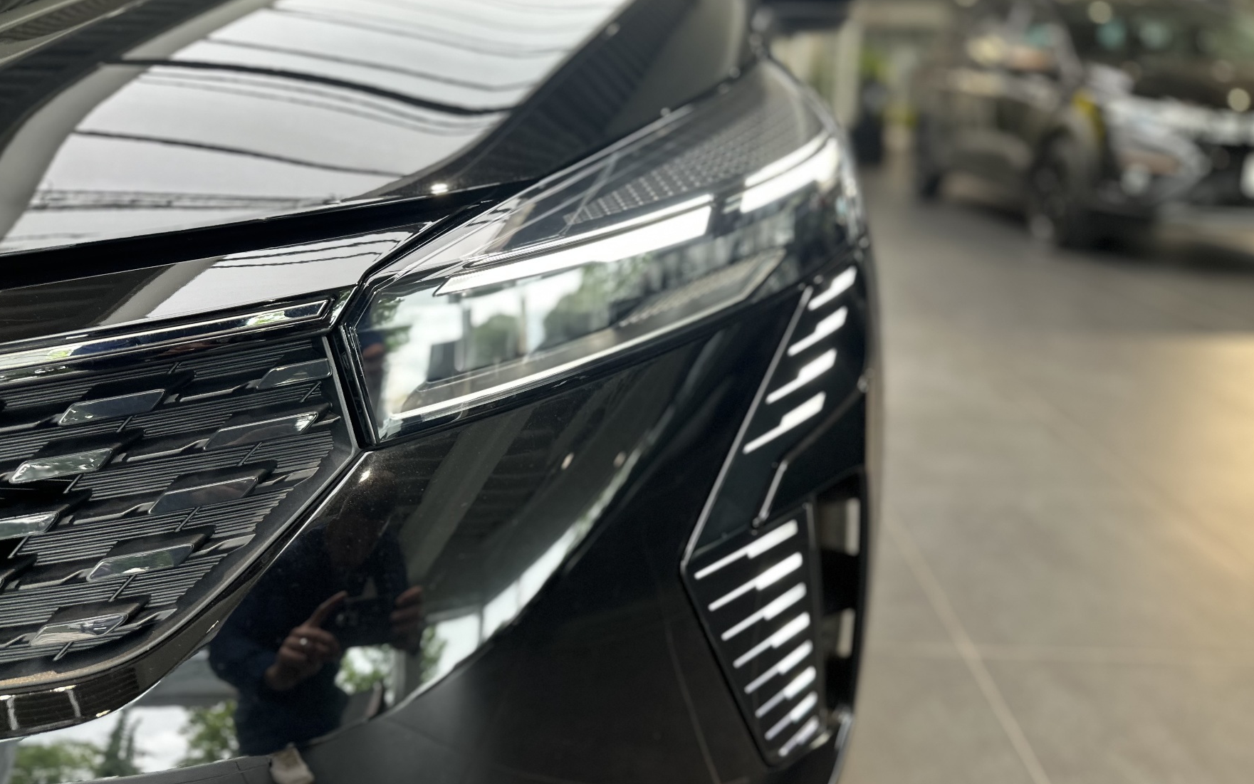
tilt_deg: -18.7
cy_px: 419
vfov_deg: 47.6
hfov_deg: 70.4
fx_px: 889
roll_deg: -1.2
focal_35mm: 26
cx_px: 622
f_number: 1.78
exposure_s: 1/100
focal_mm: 6.86
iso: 100
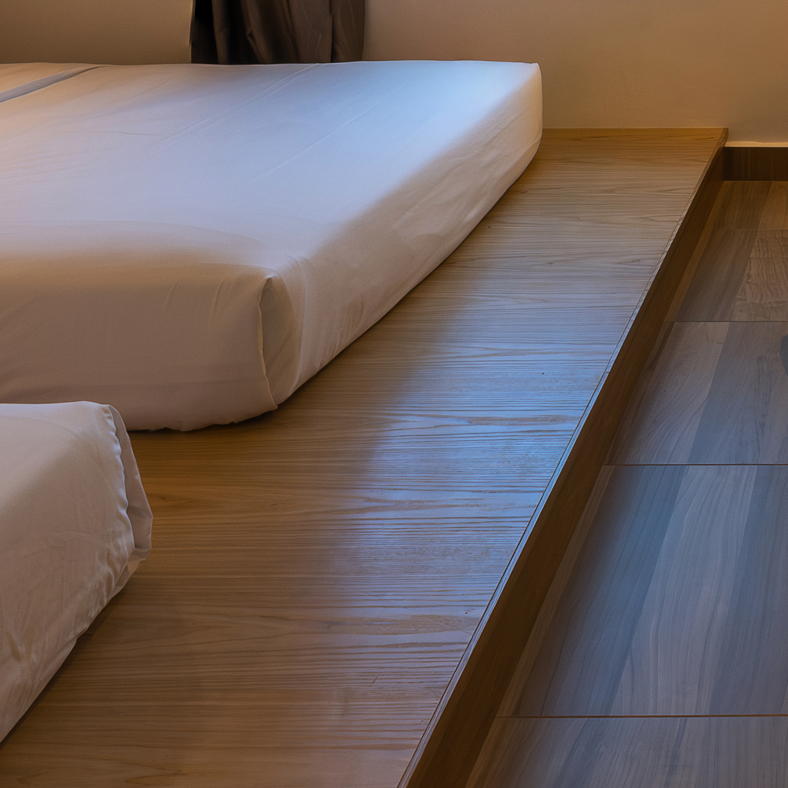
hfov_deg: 29.9
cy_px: -184
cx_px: 960
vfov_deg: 29.7
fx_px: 1236
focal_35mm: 48
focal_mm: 10
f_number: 10
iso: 800
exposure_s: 1/10
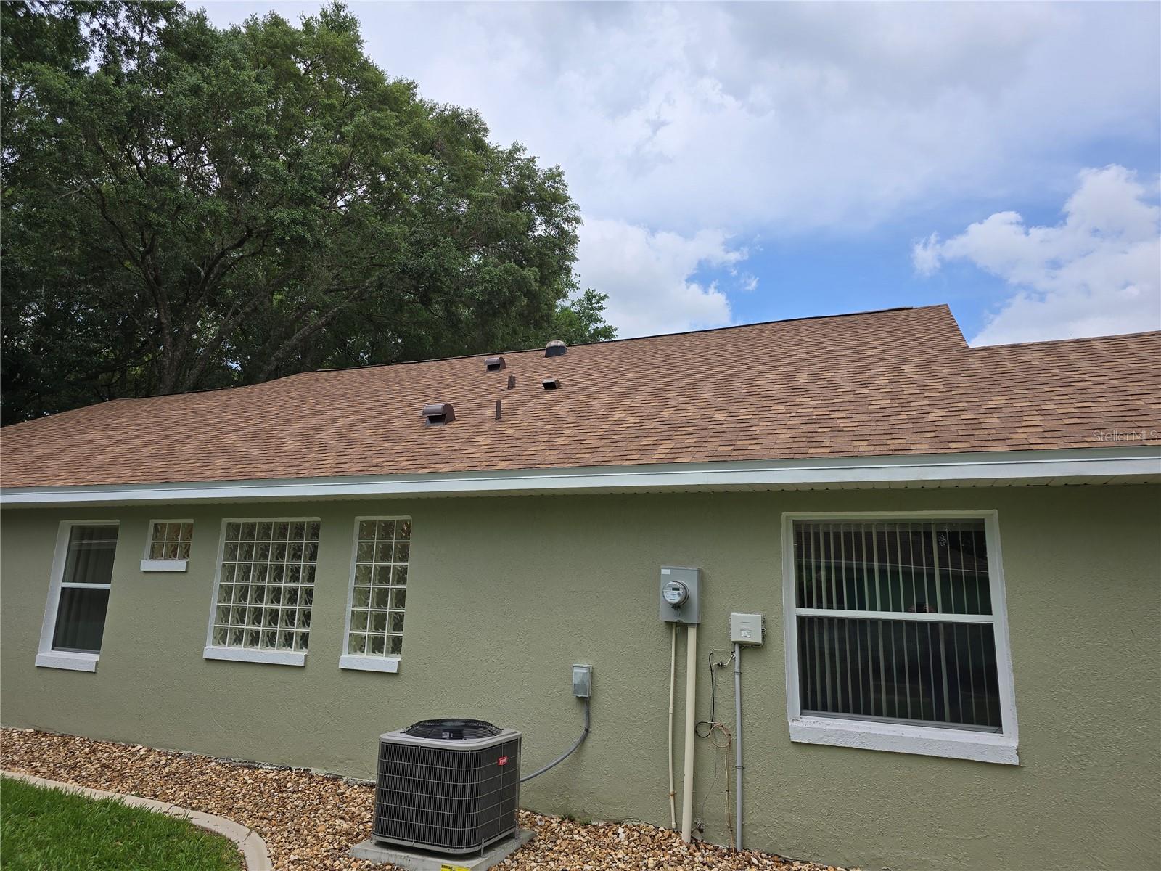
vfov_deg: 58.9
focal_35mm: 23
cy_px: 436
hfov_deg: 73.9
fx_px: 771
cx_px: 580
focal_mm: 6.3
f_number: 1.7
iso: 12
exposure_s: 1/823
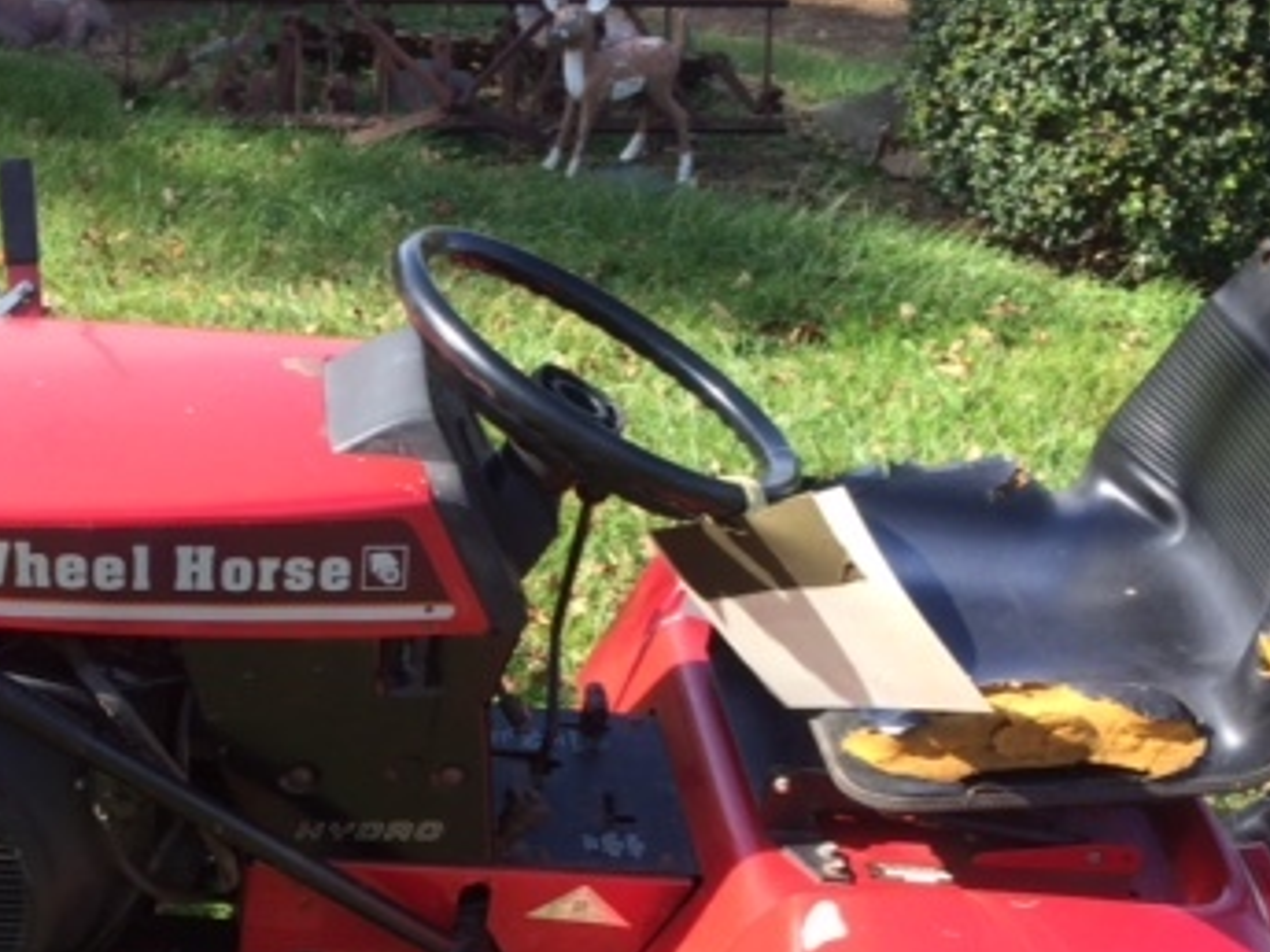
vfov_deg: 26.1
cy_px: 875
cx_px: 303
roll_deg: -6.9
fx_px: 1981
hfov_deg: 34.7
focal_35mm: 54
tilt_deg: -29.5
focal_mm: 4.15
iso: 32
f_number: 2.2
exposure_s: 1/513
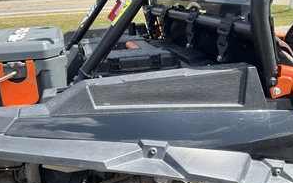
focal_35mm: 42
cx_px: 134
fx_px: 335
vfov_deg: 30.5
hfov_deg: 47.2
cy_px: 107
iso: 25
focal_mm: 3
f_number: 1.8
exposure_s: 1/491
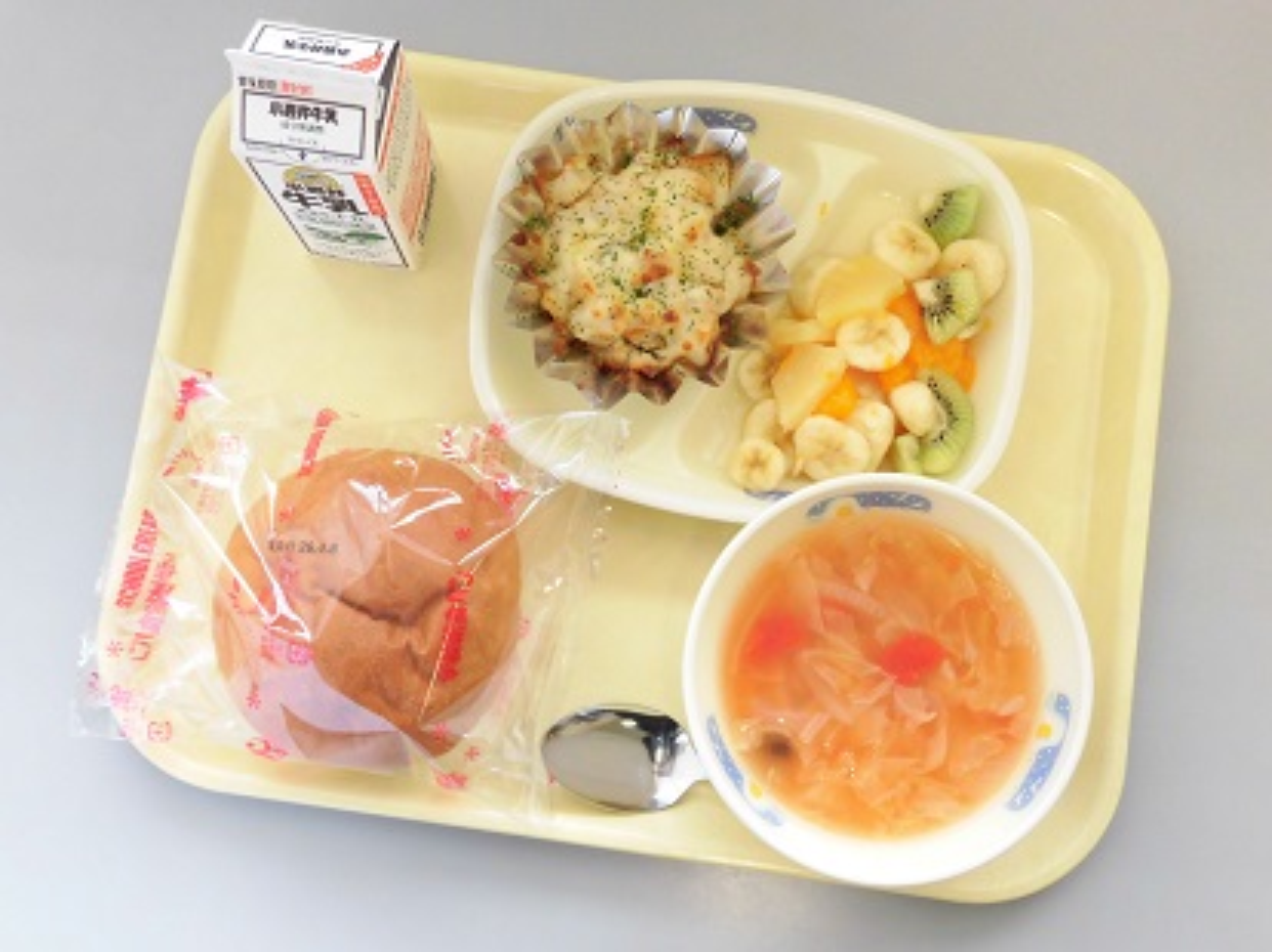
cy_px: 476
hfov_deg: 49.0
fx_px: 1396
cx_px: 636
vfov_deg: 37.7
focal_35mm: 38
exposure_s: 1/60
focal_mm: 6.77
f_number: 3.7
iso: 200
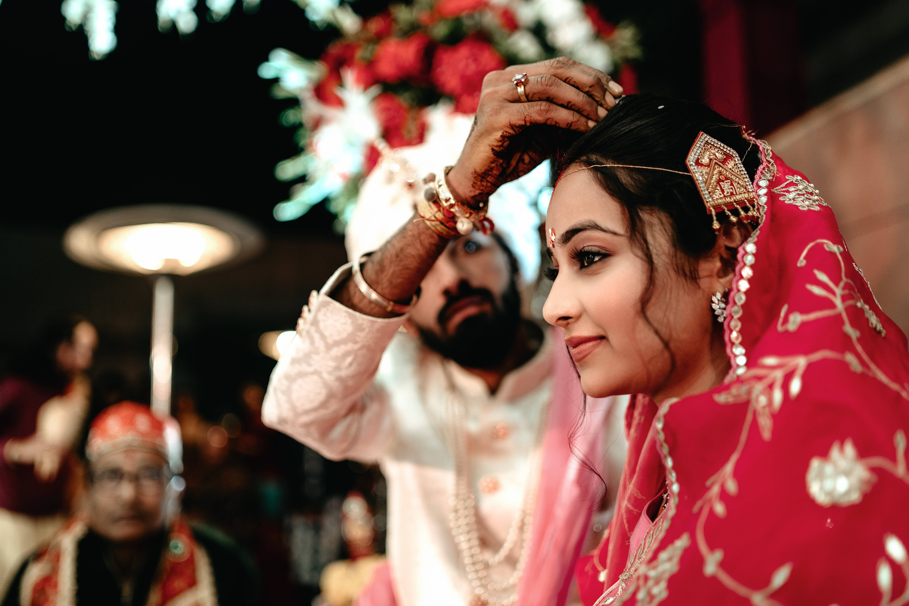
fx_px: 884
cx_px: 454
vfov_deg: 37.9
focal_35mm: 35
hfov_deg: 54.4
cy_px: 303
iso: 400
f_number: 1.4
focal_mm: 35
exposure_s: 1/320
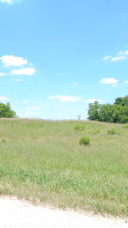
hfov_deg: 35.2
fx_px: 199
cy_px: 114
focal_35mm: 33
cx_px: 41
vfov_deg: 59.5
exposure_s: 1/1000
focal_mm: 4
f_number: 3
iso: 125
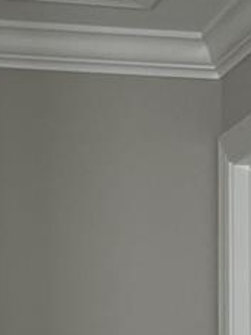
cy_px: 641
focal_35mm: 173
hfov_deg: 8.5
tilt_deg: -6.4
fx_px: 1674
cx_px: 218
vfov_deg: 10.6
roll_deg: -0.3
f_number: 1.6
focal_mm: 5.1
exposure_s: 1/60
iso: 64
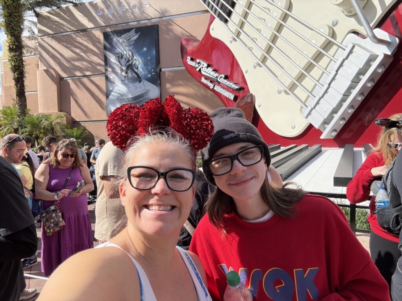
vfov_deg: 58.9
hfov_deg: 73.9
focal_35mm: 23
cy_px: 150
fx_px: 267
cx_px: 201
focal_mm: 2.69
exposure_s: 1/981
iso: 40
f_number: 1.9
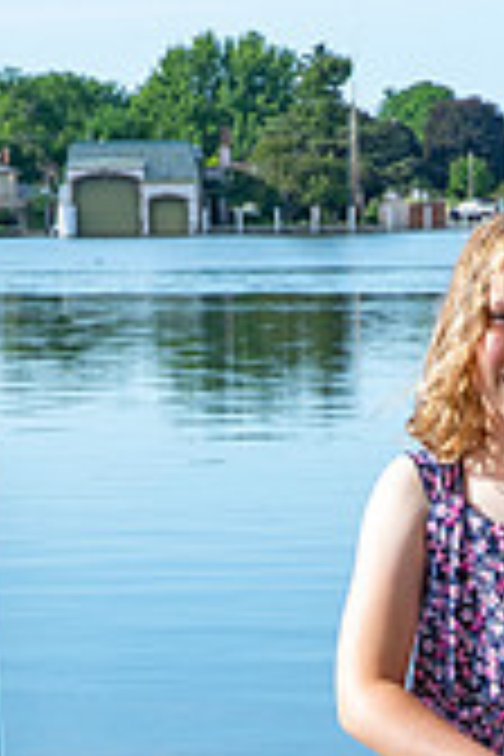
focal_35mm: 187
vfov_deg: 10.9
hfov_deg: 7.3
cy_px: 742
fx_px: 3927
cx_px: 432
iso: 800
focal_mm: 70
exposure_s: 1/200
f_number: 20
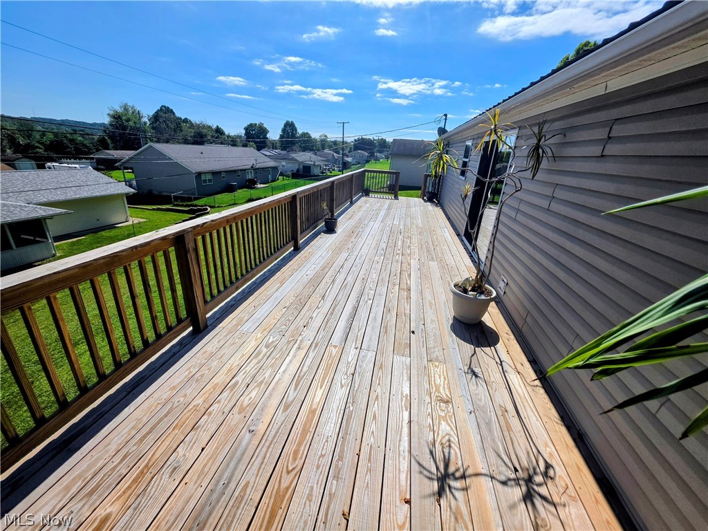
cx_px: 354
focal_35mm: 13
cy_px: 266
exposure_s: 1/3474
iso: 32
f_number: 1.9
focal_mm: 2.2
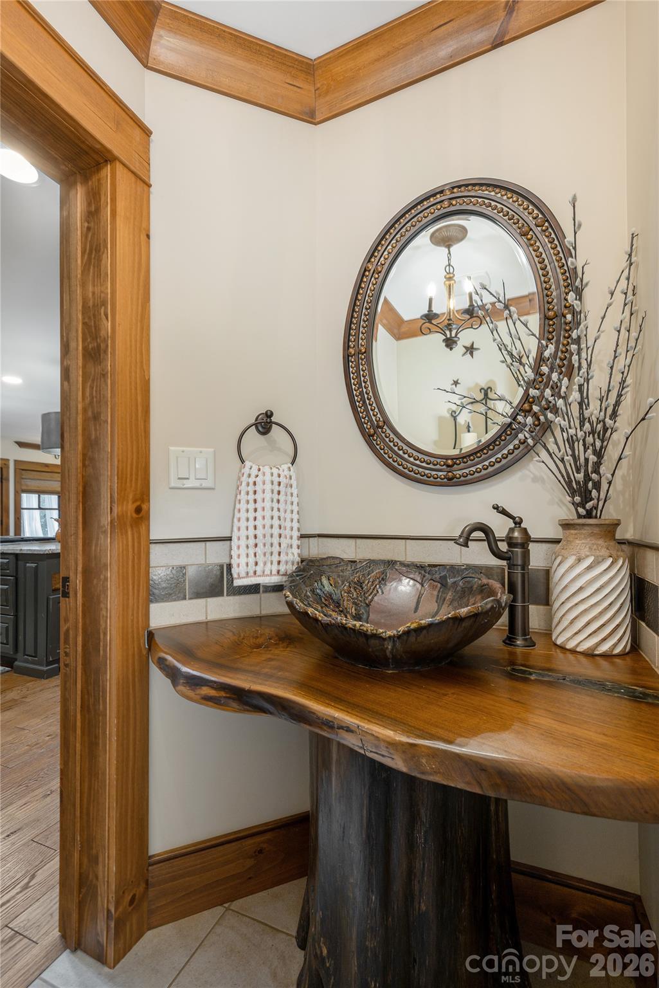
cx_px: 330
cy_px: 494
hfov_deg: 81.2
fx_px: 384
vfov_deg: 104.2
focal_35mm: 14
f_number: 7.1
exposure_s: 1/13
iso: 320
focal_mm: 14
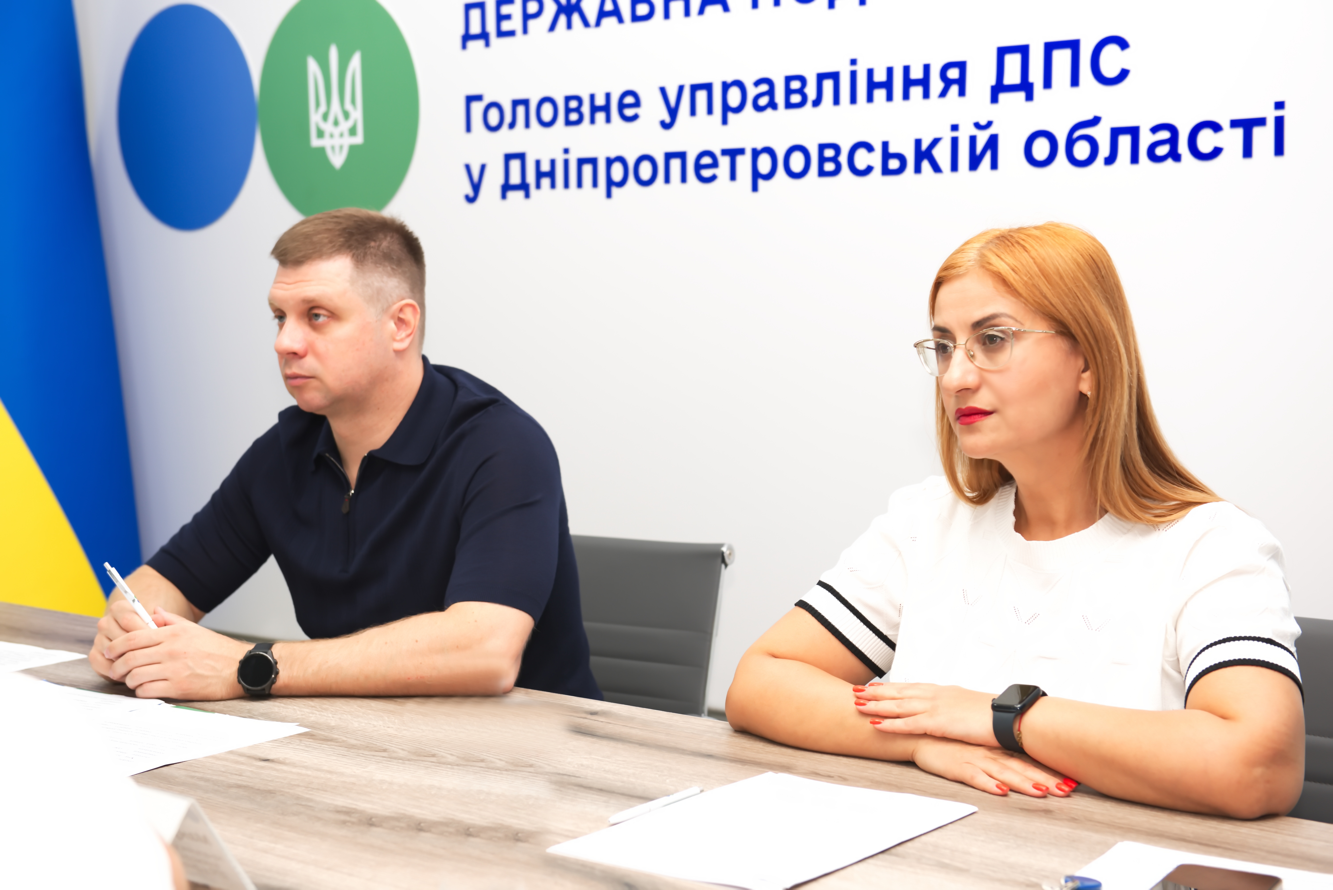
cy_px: 445
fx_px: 2074
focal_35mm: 56
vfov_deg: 24.2
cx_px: 666
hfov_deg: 35.6
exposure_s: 1/80
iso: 400
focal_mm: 56
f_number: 5
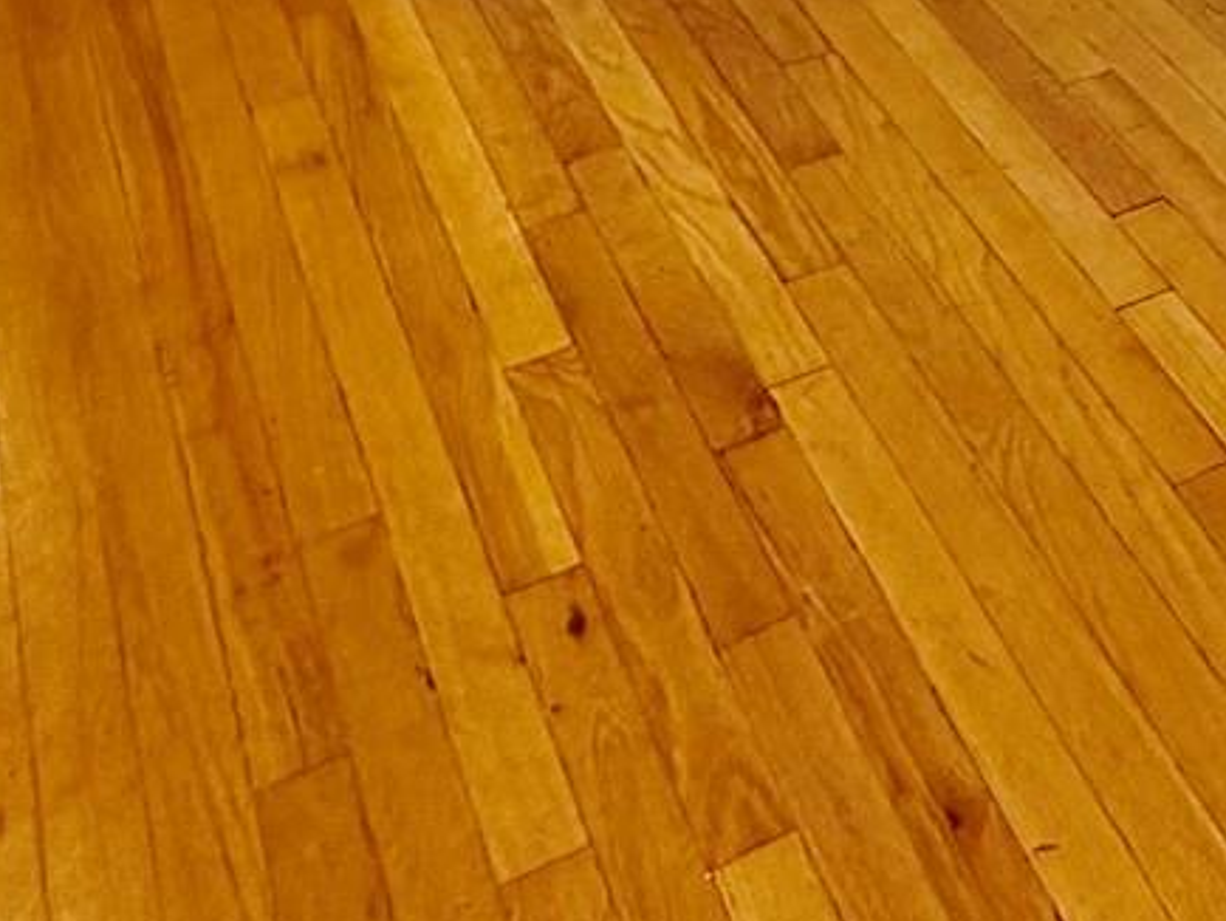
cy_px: -825
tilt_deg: -7.9
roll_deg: -3.7
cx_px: 1907
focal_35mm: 66
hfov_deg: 23.0
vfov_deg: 17.3
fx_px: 2339
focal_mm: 2.22
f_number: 2.2
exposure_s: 1/120
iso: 125
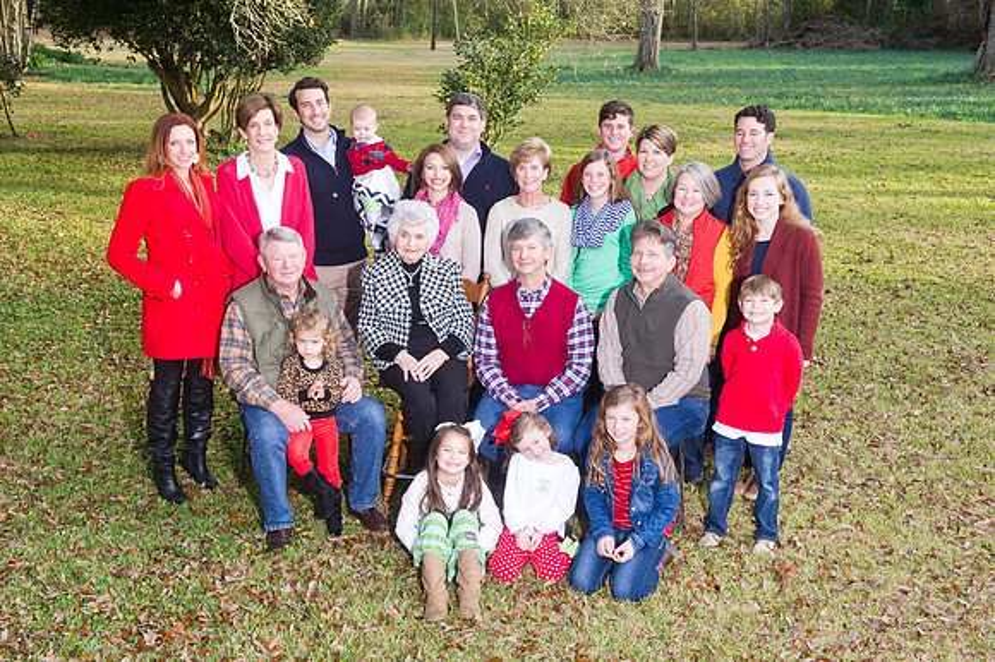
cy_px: 331
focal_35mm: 44
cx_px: 498
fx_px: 1215
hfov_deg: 44.5
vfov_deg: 30.5
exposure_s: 1/200
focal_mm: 44
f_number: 8
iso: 800
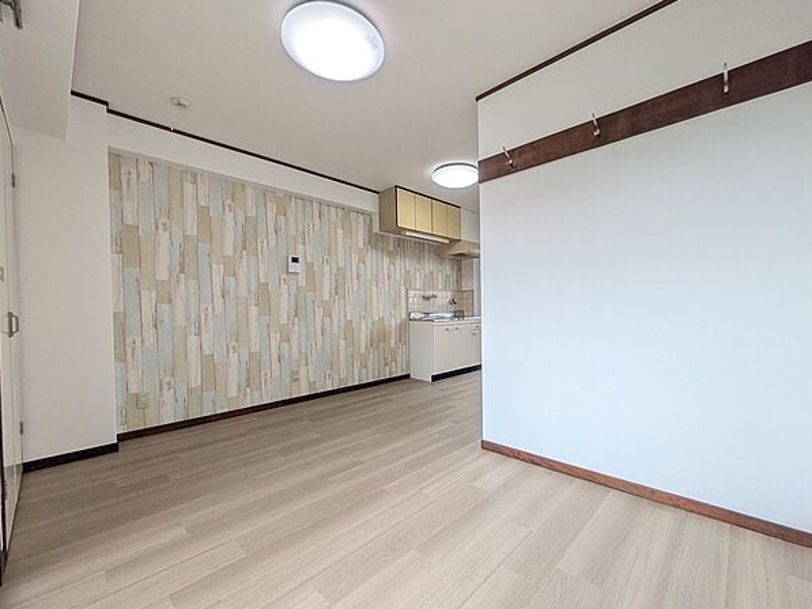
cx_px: 428
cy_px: 314
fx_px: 352
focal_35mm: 15
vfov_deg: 81.7
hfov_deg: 98.1
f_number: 2.2
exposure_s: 1/140
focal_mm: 1.83
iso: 50
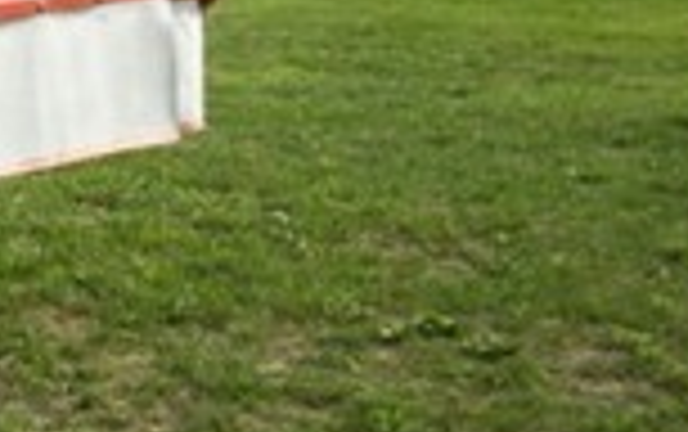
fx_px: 2403
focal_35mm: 128
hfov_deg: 14.9
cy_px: 54
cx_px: -396
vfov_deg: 10.2
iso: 80
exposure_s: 1/200
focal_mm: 5.7
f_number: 5.6
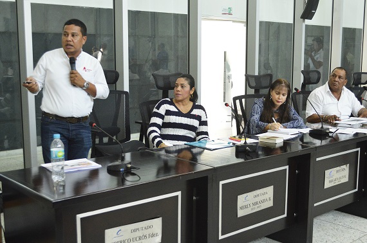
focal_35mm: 39
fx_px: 397
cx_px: 184
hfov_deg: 49.6
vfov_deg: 34.1
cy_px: 122
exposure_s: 1/125
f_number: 4.5
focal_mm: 26
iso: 1600
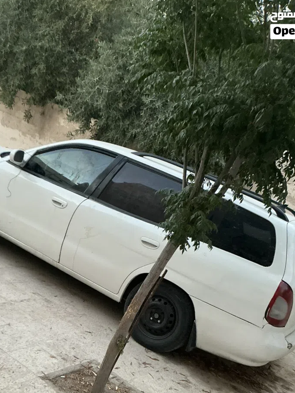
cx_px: 122
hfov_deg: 34.3
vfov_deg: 43.4
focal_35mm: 42
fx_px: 477
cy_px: 293
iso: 160
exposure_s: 1/60
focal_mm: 3
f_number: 1.8
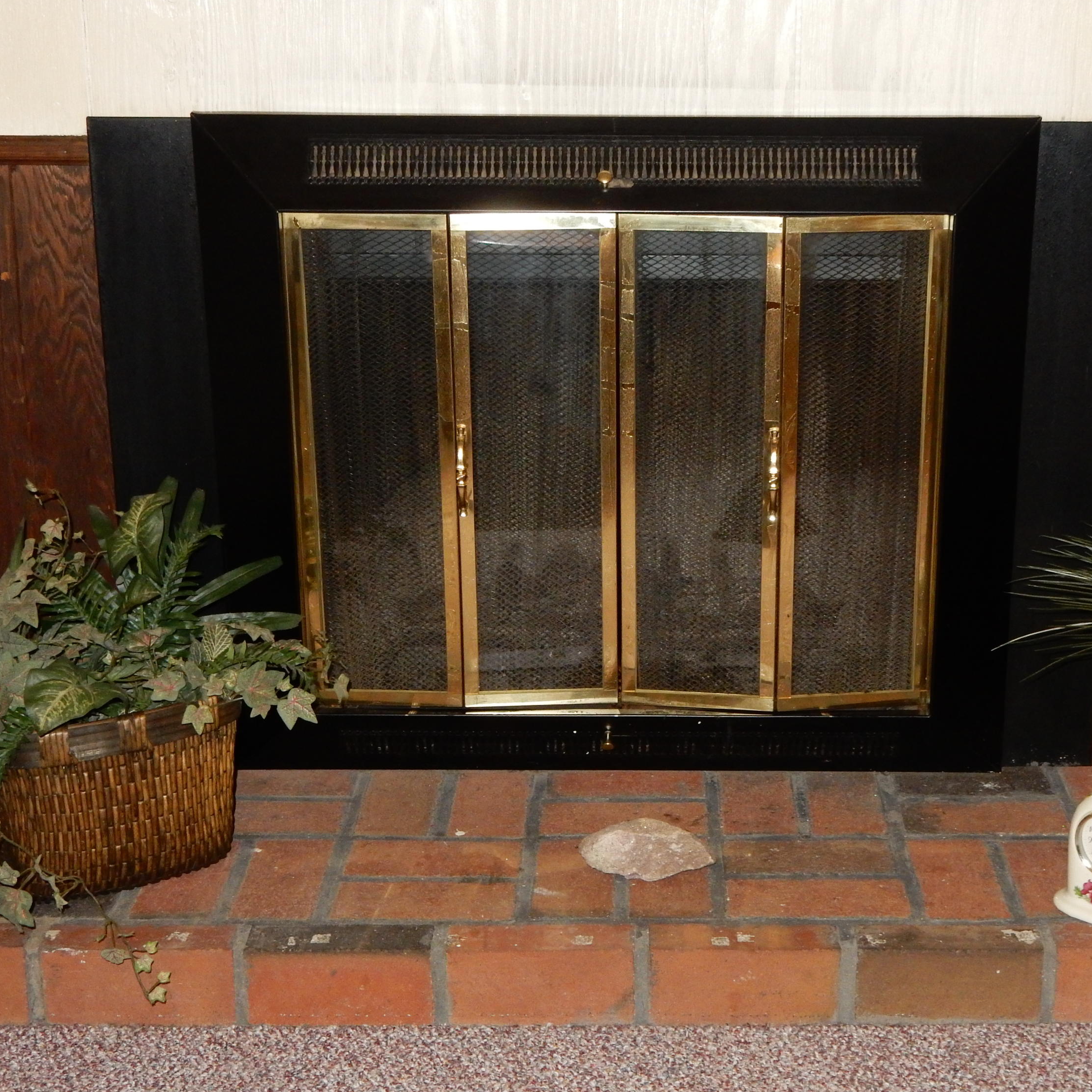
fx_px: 2177
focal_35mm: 61
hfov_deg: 28.1
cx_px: 651
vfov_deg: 28.2
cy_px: 552
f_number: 4.5
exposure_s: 1/60
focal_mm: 9
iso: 500
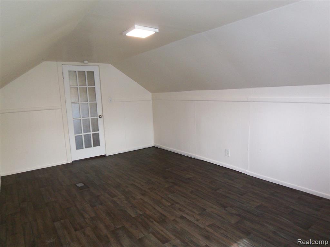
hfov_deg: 73.9
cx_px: 165
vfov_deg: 58.9
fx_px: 219
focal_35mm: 23
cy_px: 124
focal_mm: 3.8
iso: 125
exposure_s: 1/30
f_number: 2.8
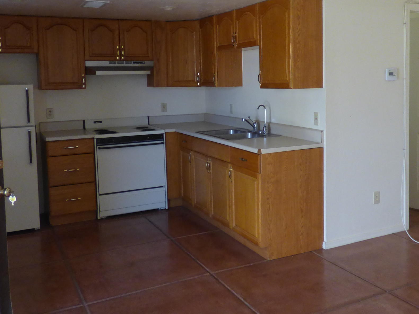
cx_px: 253
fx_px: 460
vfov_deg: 37.5
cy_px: 116
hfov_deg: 48.7
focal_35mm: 38
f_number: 2.8
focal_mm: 3.58
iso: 200
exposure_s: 1/60
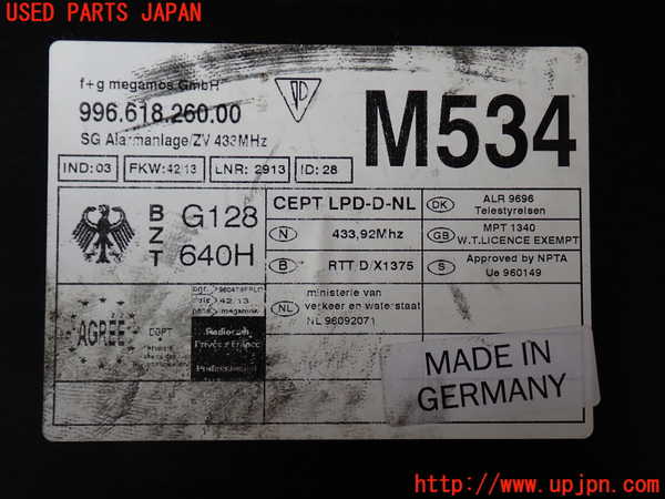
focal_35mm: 36
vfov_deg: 39.7
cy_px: 250
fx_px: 692
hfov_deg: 51.4
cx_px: 332
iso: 100
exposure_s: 1/80
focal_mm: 6.37
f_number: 2.5
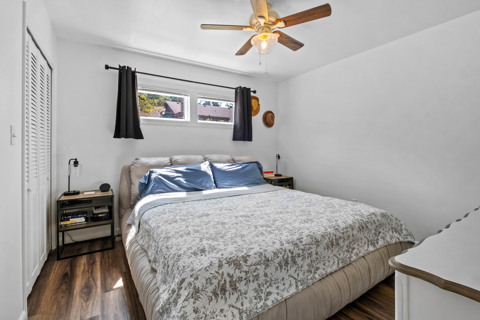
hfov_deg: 96.7
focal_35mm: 16
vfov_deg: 73.7
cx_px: 242
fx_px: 213
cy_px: 156
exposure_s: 1/35
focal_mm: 10
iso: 1600
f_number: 8
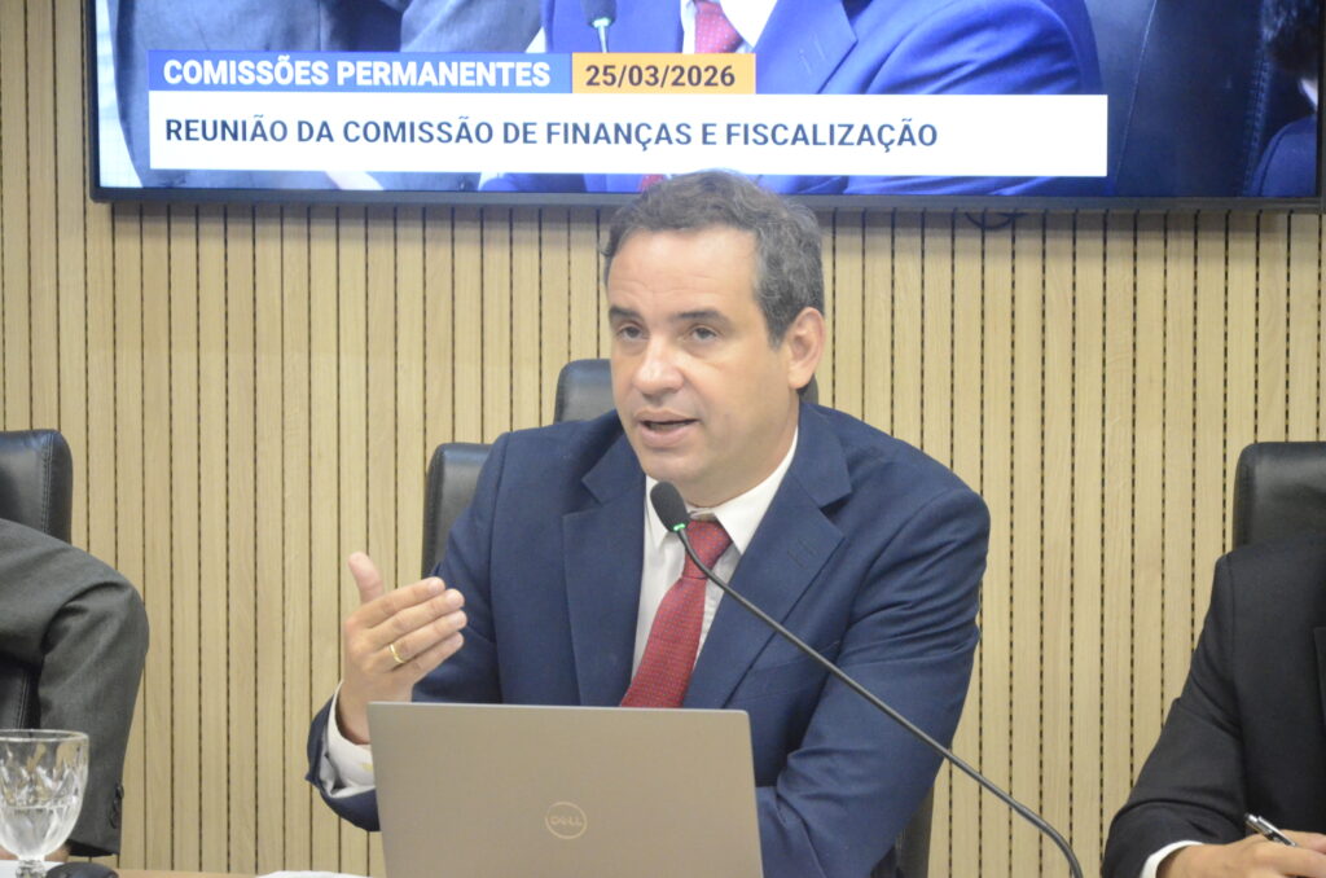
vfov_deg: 9.3
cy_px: 439
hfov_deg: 14.0
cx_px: 663
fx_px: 5403
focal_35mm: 147
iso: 6400
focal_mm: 98
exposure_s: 1/160
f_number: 6.3
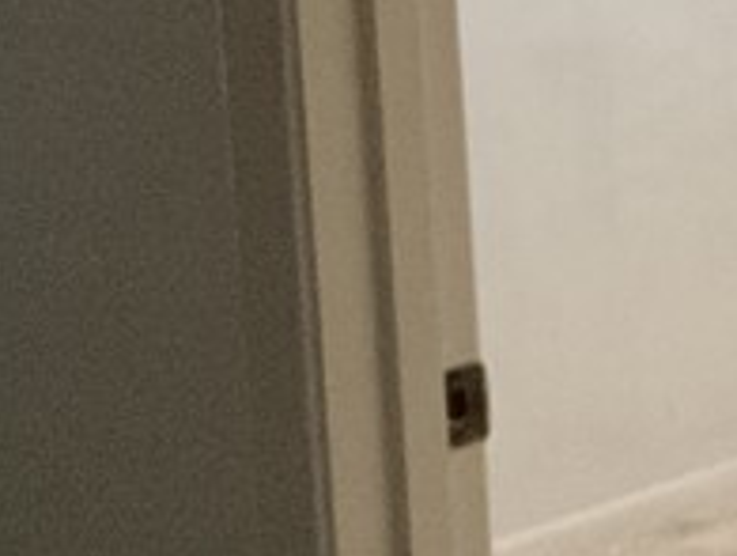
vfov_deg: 9.7
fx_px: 3242
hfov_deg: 11.2
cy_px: -72
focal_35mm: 152
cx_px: 1652
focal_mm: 3
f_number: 1.8
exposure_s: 1/25
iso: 500
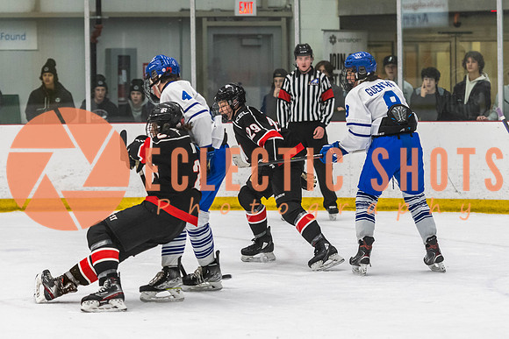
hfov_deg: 12.7
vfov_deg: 8.5
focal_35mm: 162
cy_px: 176
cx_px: 255
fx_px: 2285
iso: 2000
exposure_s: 1/640
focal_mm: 105
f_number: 2.8
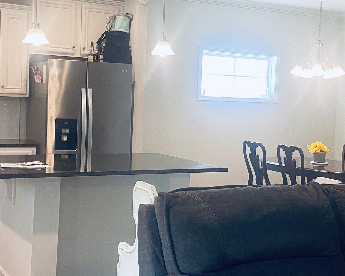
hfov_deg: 32.0
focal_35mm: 59
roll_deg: -2.3
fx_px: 602
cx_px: 176
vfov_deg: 25.8
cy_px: 136
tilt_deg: -4.4
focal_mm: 4.25
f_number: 1.8
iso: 100
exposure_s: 1/60
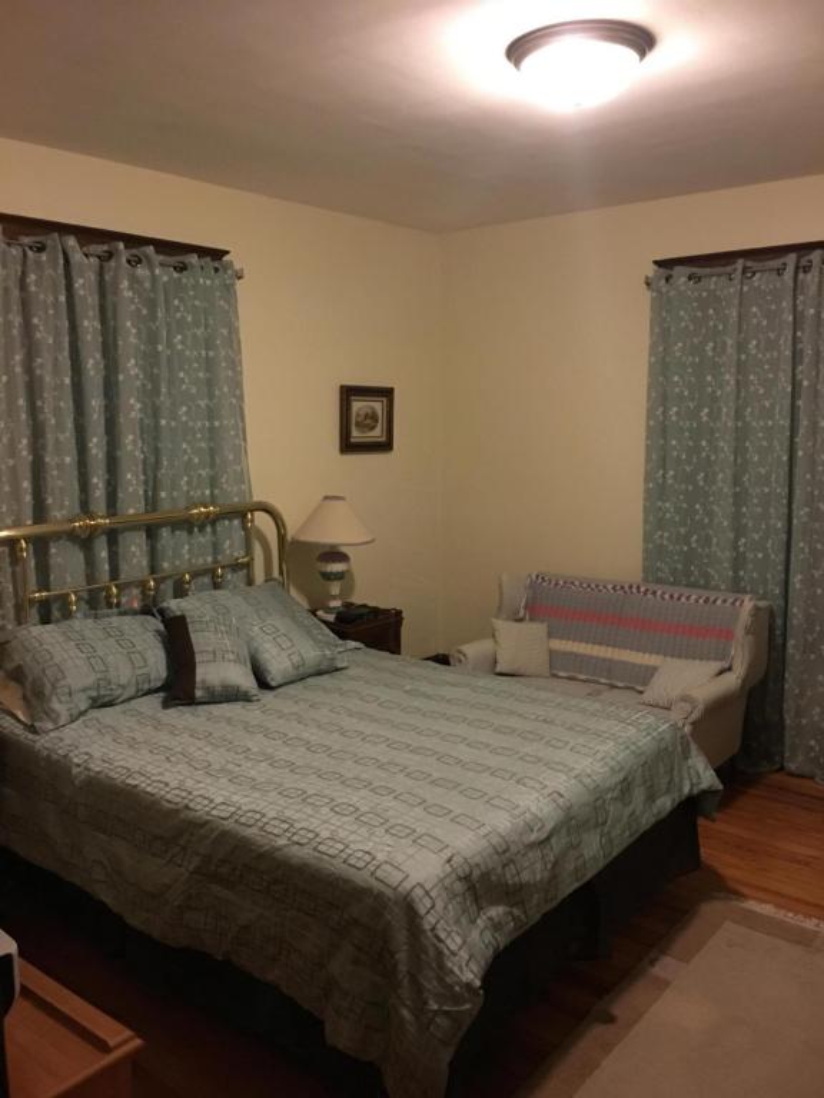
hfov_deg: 48.2
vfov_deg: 61.7
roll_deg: +1.3
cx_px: 412
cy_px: 549
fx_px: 920
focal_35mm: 29
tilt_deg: -8.1
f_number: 2.2
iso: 500
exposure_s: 1/15
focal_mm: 4.15
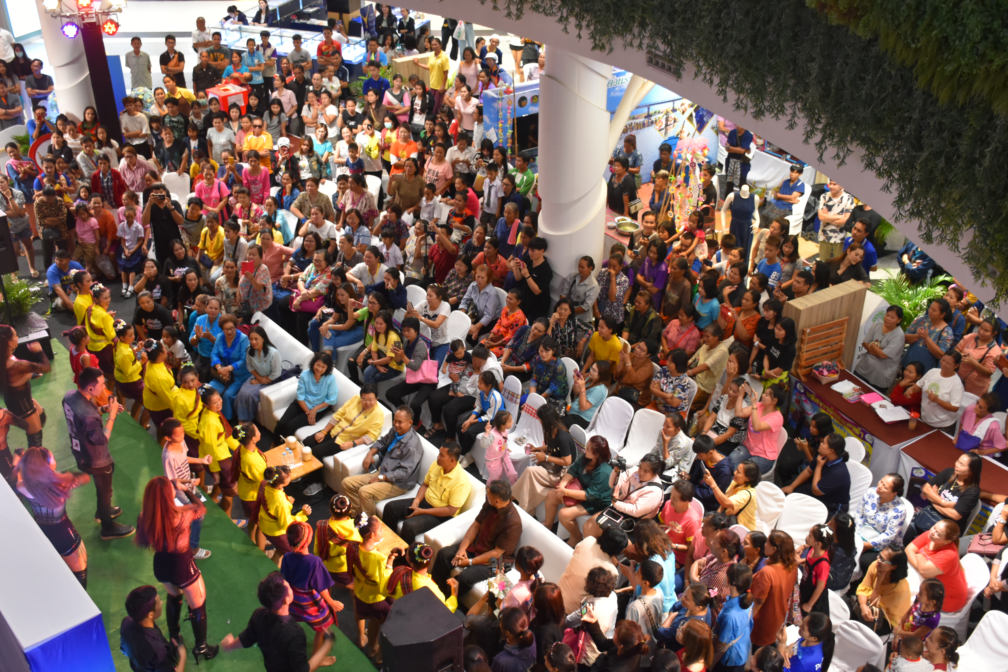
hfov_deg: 51.9
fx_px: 1036
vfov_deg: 35.9
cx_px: 517
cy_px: 341
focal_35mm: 37
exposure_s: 1/60
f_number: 3.8
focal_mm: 24
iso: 1000
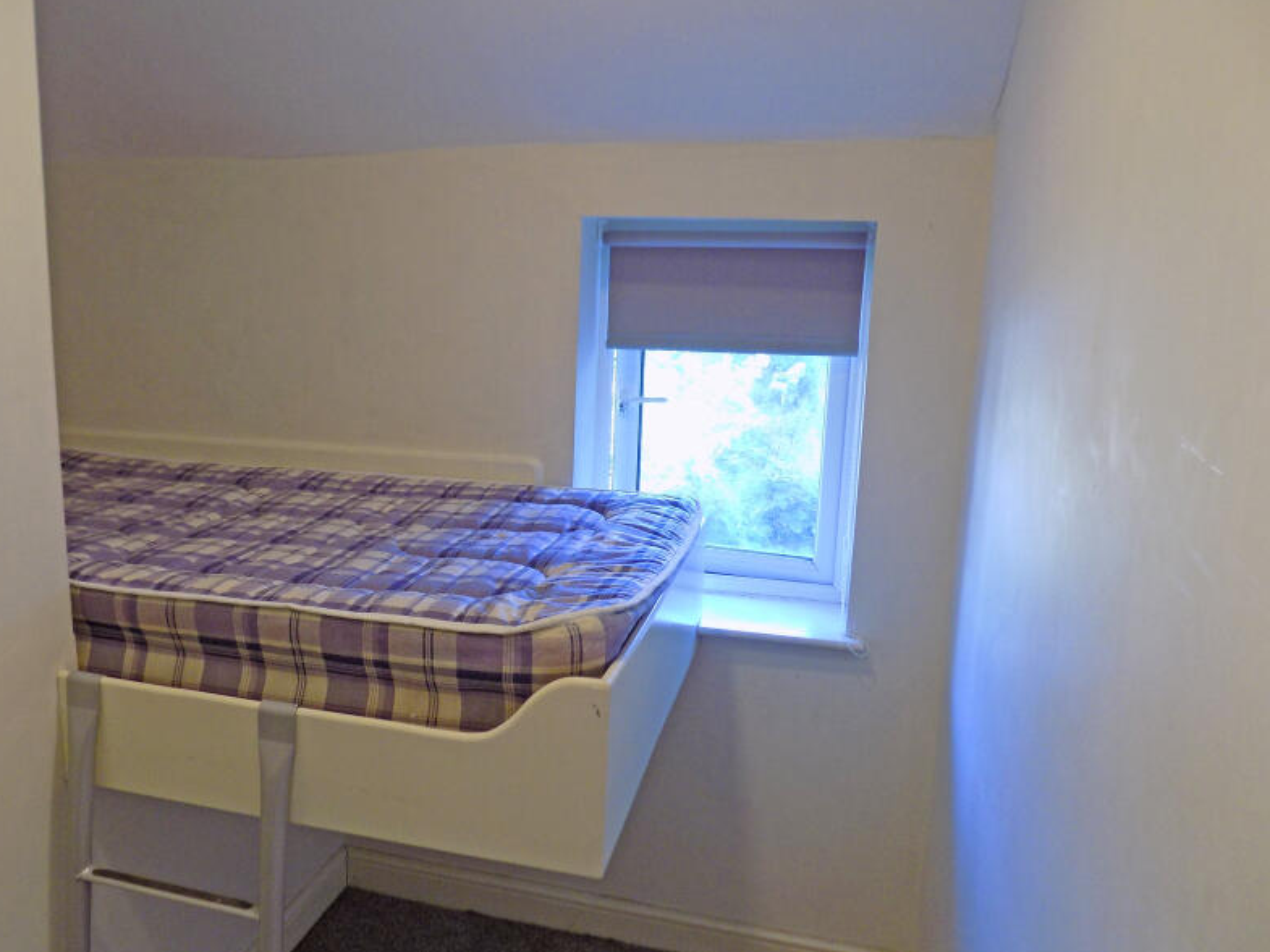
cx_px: 456
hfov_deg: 59.0
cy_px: 511
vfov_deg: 46.8
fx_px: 1101
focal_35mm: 30
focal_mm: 4
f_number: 3.1
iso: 125
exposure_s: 1/30
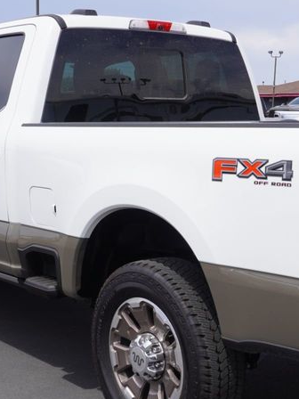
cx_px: 197
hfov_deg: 22.2
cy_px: 245
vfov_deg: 29.3
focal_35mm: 66
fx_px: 760
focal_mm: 20
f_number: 10
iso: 100
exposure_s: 1/160
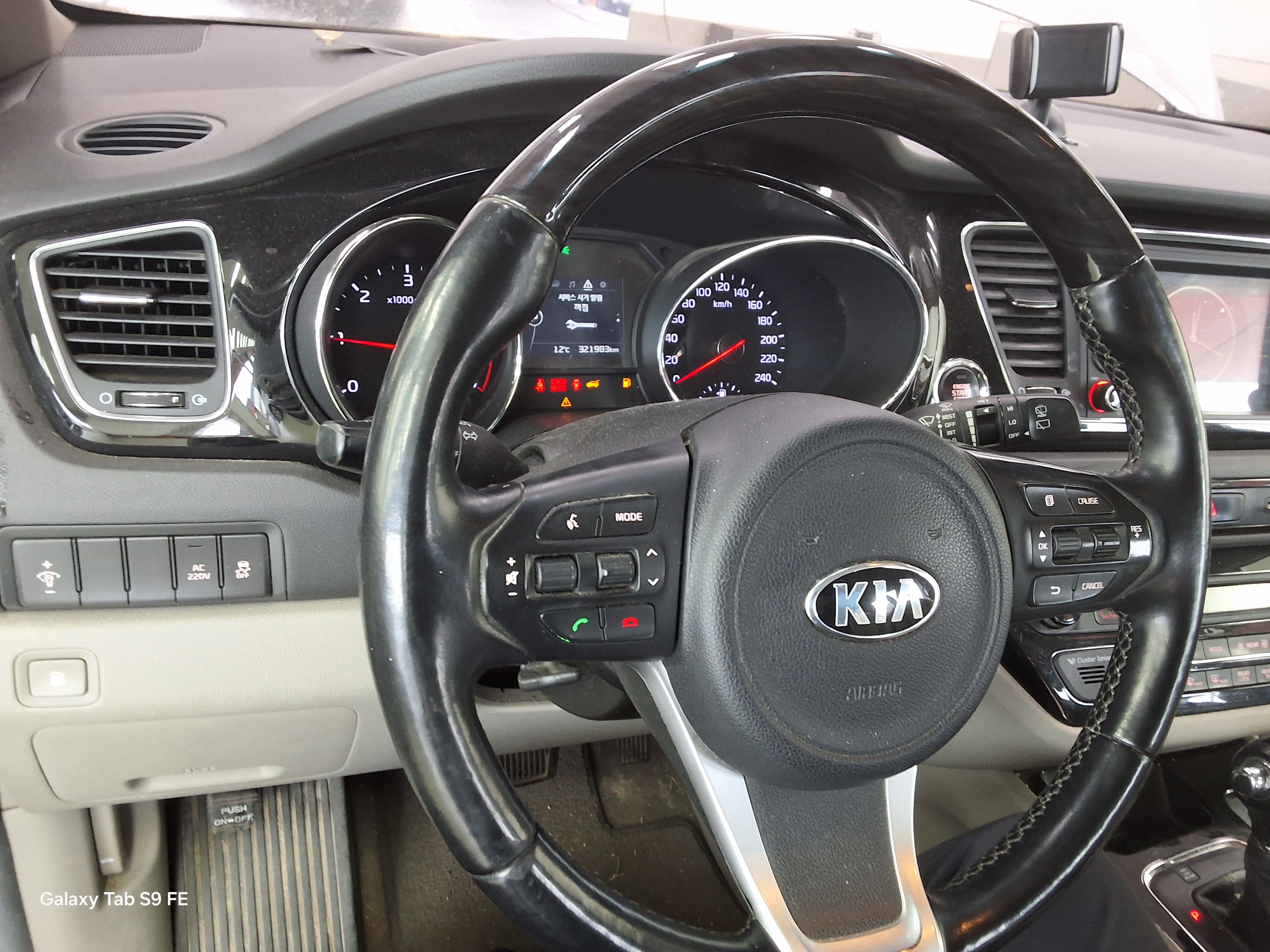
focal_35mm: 28
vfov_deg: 49.7
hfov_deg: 63.4
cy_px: 476
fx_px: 1027
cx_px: 635
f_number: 1.9
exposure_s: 1/30
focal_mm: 2.91
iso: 160
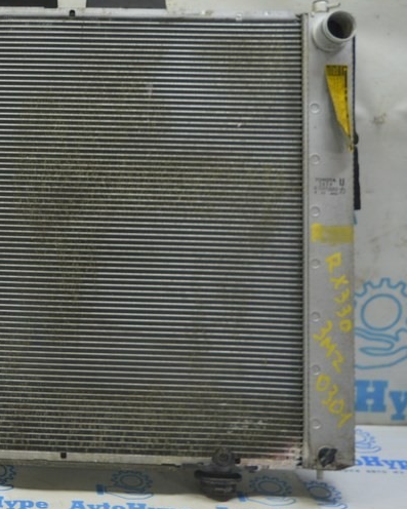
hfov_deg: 23.1
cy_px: 174
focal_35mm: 61
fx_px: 918
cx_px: -69
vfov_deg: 30.8
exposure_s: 1/50
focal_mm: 21
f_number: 3.8
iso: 400
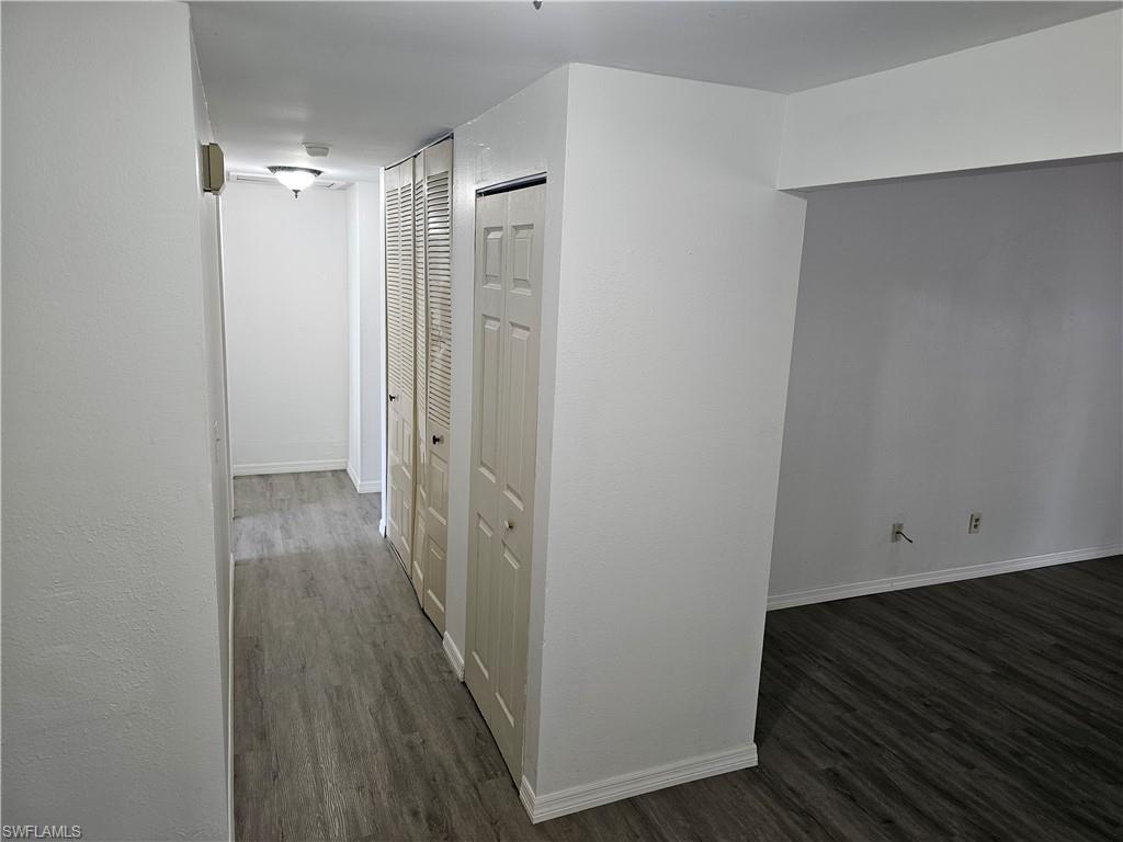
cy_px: 421
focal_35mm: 23
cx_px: 562
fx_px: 746
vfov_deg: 58.9
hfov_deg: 73.9
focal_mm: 6.3
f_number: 1.7
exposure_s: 1/120
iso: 160
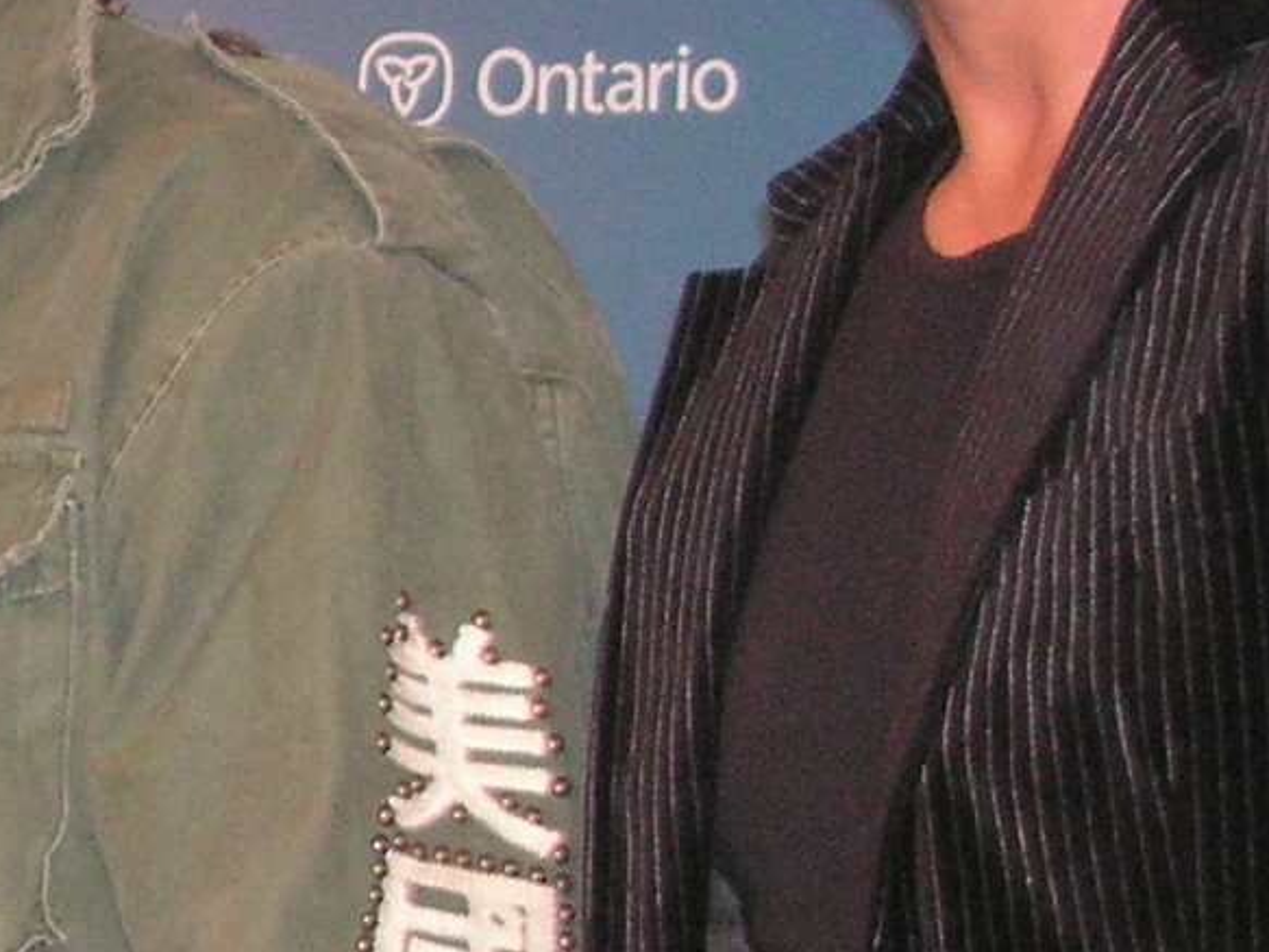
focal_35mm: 167
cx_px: -818
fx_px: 6121
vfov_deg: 8.9
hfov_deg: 11.2
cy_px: 608
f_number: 3.3
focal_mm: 6.3
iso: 160
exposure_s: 1/45
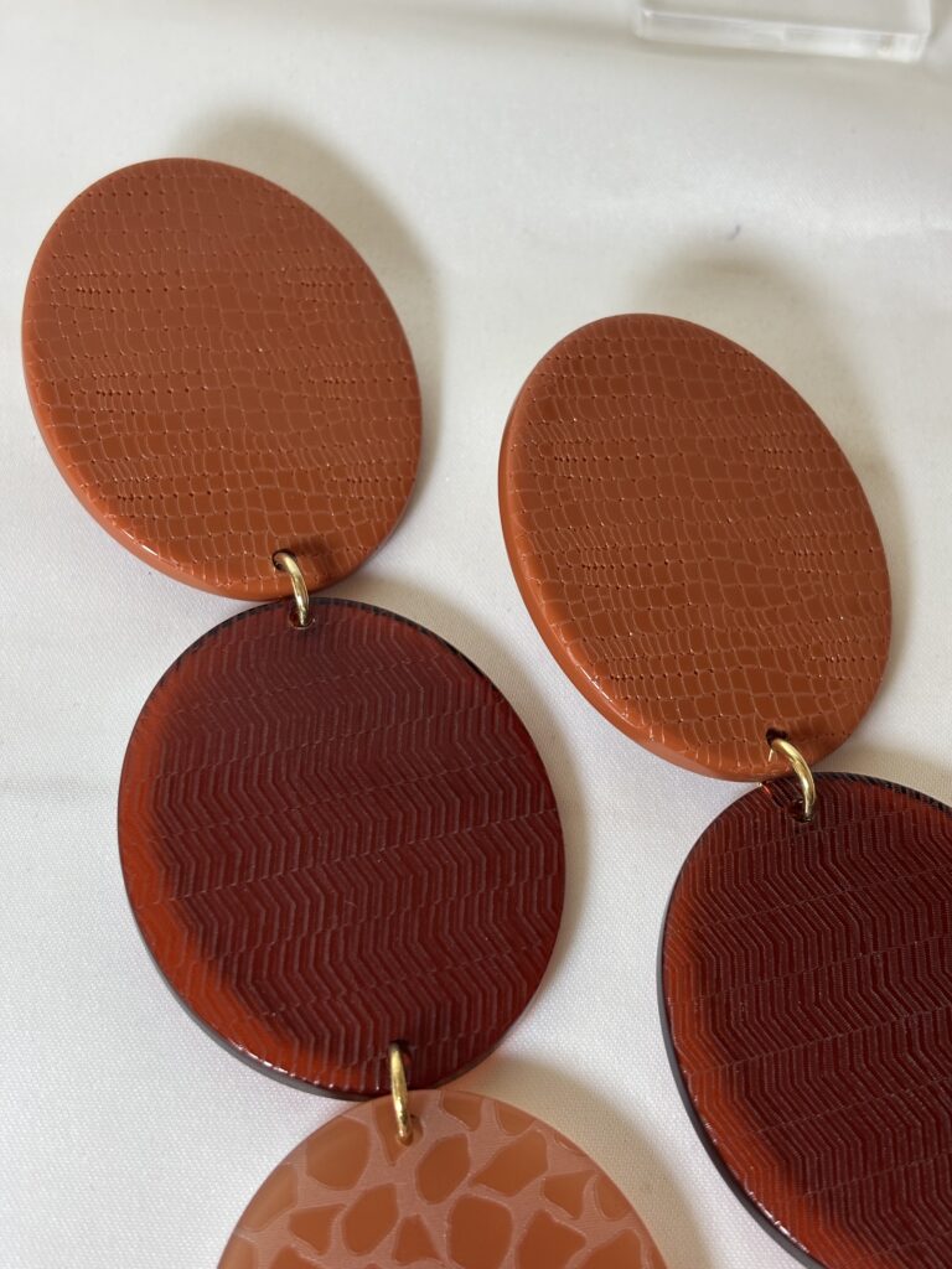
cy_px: 634
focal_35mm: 52
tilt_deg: -60.9
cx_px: 476
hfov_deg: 28.0
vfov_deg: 36.8
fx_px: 1907
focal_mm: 5.96
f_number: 1.6
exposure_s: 1/50
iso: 32
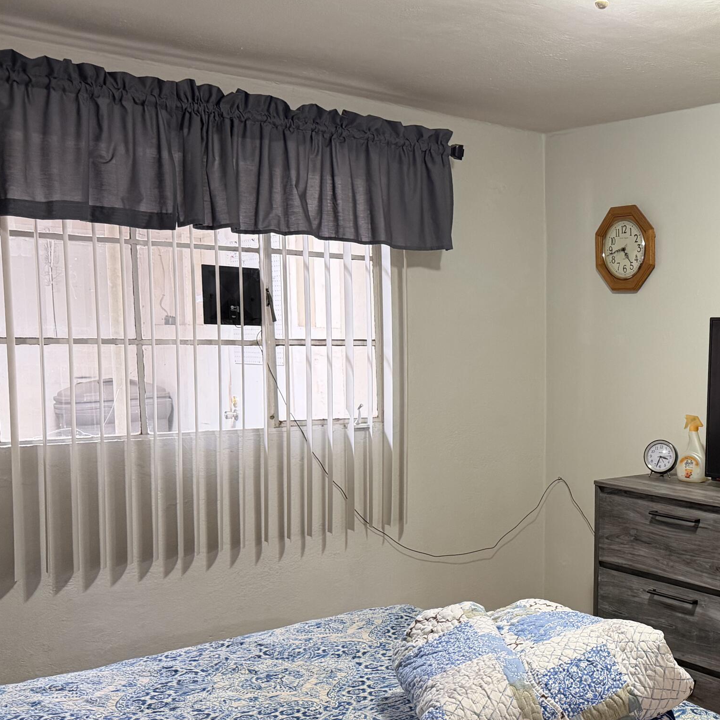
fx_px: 988
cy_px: 463
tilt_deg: -6.9
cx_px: 650
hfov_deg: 37.4
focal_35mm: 42
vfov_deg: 39.7
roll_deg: -1.0
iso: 400
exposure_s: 1/60
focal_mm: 6.76
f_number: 1.78
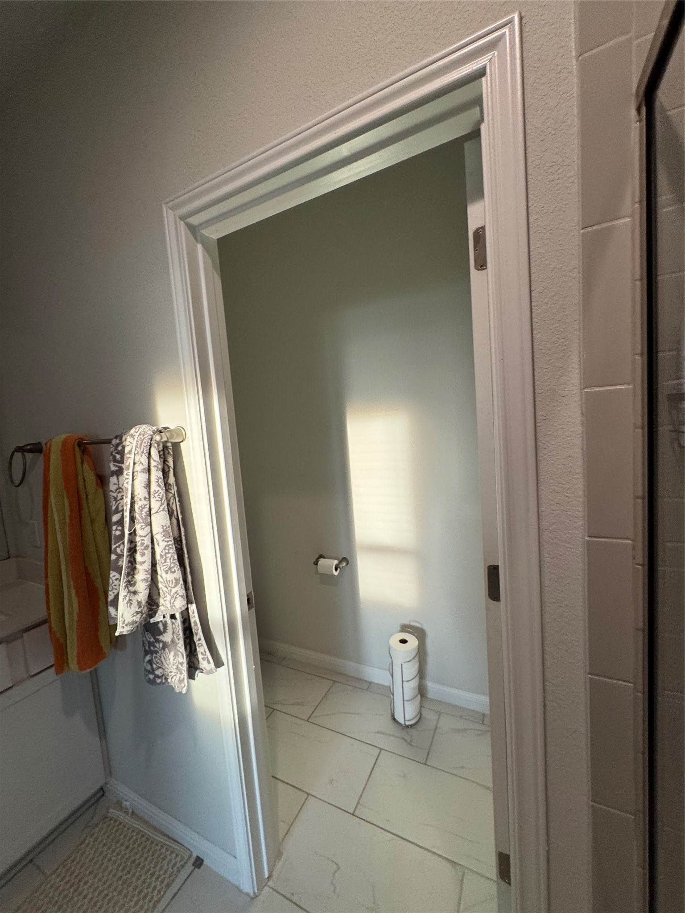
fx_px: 369
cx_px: 342
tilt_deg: -2.9
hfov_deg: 85.7
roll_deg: +8.1
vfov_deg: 102.1
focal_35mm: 14
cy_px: 456
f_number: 2.2
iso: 160
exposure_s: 1/120
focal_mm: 2.22
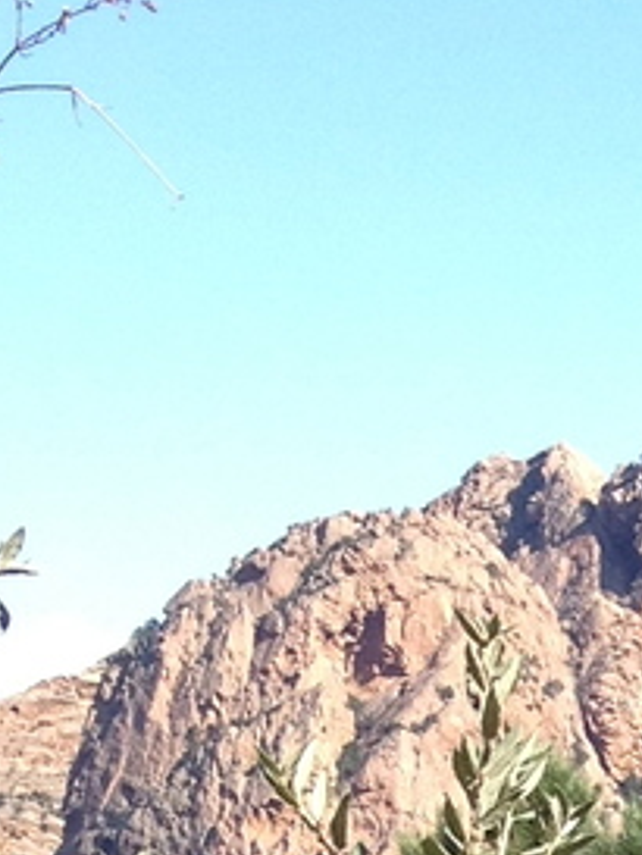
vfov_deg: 9.1
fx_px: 5065
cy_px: 1707
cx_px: 1810
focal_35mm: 205
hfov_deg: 6.7
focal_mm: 4.28
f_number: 2.4
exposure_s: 1/665
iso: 64
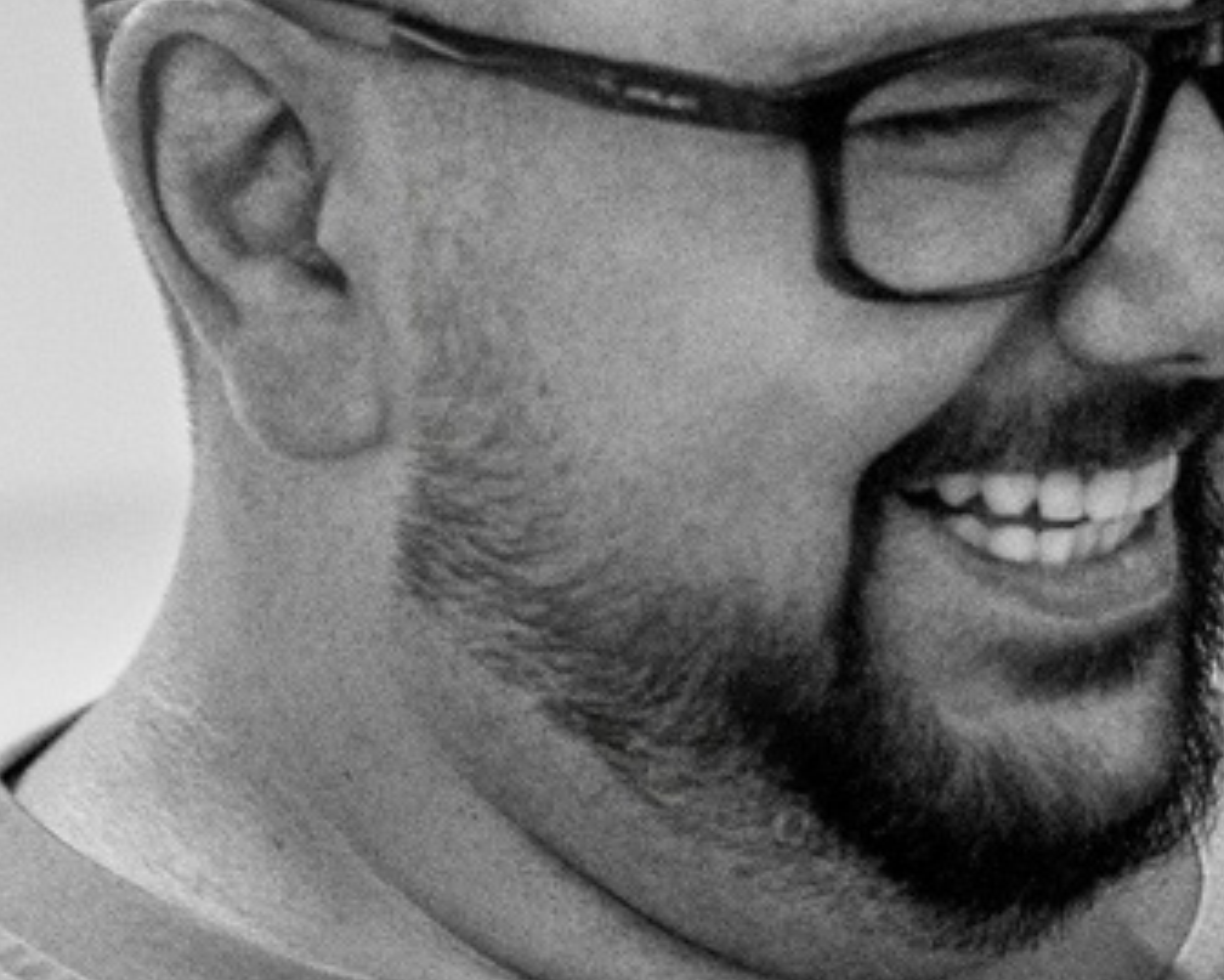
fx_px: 12683
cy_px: 290
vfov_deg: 4.4
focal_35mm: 350
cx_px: 2138
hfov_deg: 5.4
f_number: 2.8
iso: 2000
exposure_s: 1/160
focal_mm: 49
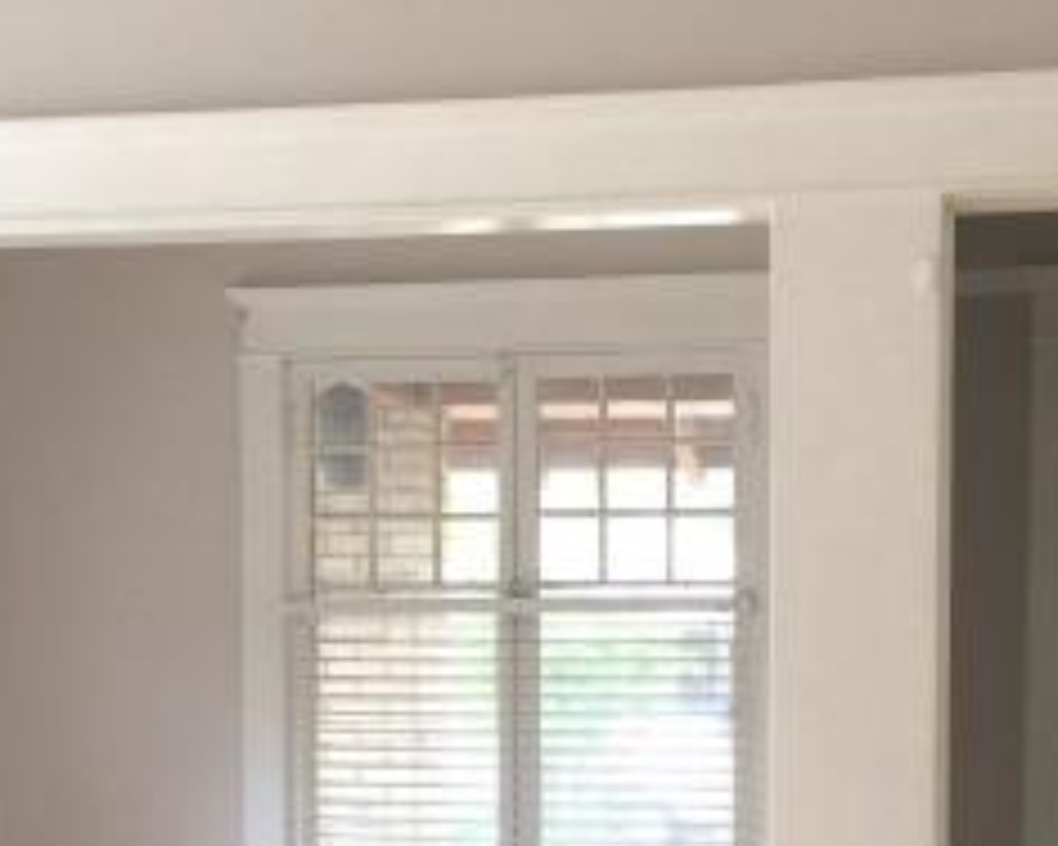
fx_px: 2411
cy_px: 842
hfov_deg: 24.7
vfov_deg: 19.4
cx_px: 585
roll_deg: +0.8
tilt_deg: -1.6
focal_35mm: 77
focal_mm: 4.15
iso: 40
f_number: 2.2
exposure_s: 1/30
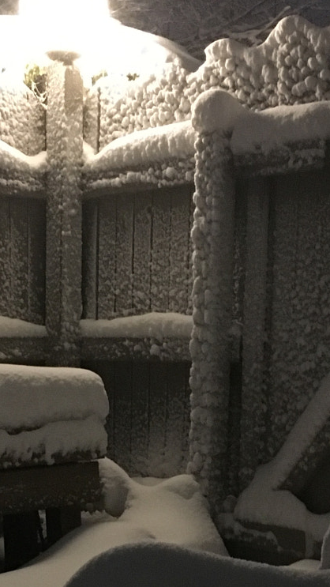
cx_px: 93
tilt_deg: -6.7
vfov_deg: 30.1
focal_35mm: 68
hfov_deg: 17.7
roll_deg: -0.1
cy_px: 484
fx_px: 1058
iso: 320
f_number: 2.2
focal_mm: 4.15
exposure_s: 1/15
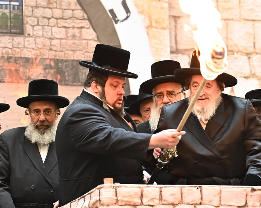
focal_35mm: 198
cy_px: 97
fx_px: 1529
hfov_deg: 9.7
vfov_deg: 7.8
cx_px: 186
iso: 2000
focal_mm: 102
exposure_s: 1/160
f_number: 3.2
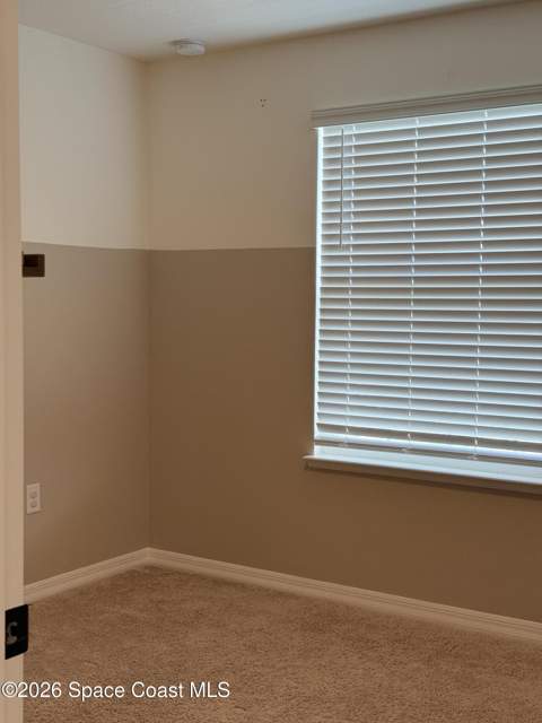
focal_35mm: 48
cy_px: 362
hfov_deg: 30.3
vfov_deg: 39.7
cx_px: 271
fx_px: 1002
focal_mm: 6.76
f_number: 1.78
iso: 80
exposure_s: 1/120
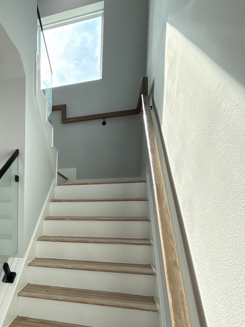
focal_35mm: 28
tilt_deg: -2.5
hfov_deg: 44.3
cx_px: 15
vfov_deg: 60.5
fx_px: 264
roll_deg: -0.8
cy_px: 239
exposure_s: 1/120
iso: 64
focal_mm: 2.22
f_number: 2.2
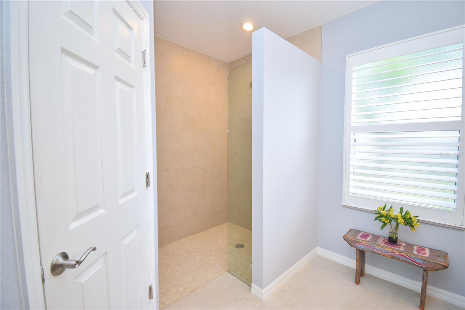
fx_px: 194
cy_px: 155
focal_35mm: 15
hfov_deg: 100.4
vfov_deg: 77.3
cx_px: 232
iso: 100
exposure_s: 1/13
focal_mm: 10
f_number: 4.5
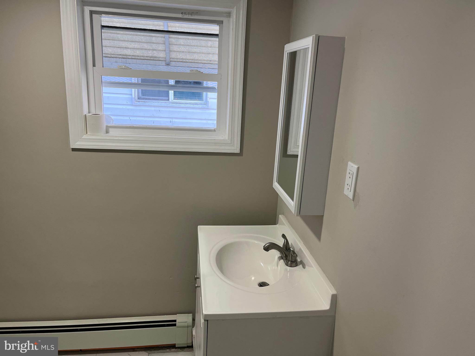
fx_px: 357
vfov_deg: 53.1
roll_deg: -2.5
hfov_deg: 67.3
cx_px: 238
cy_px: 178
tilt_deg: -14.6
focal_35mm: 26
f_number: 1.6
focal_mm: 5.1
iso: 100
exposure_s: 1/120
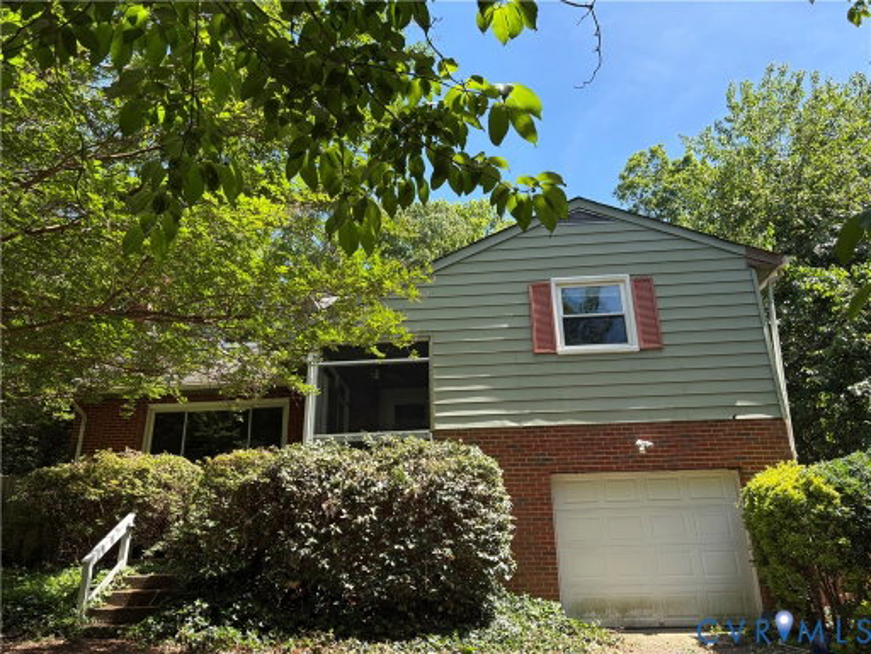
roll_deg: +1.8
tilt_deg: +19.1
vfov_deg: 53.1
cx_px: 436
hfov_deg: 67.3
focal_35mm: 26
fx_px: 654
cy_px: 327
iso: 50
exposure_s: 1/987
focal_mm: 5.96
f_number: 1.6
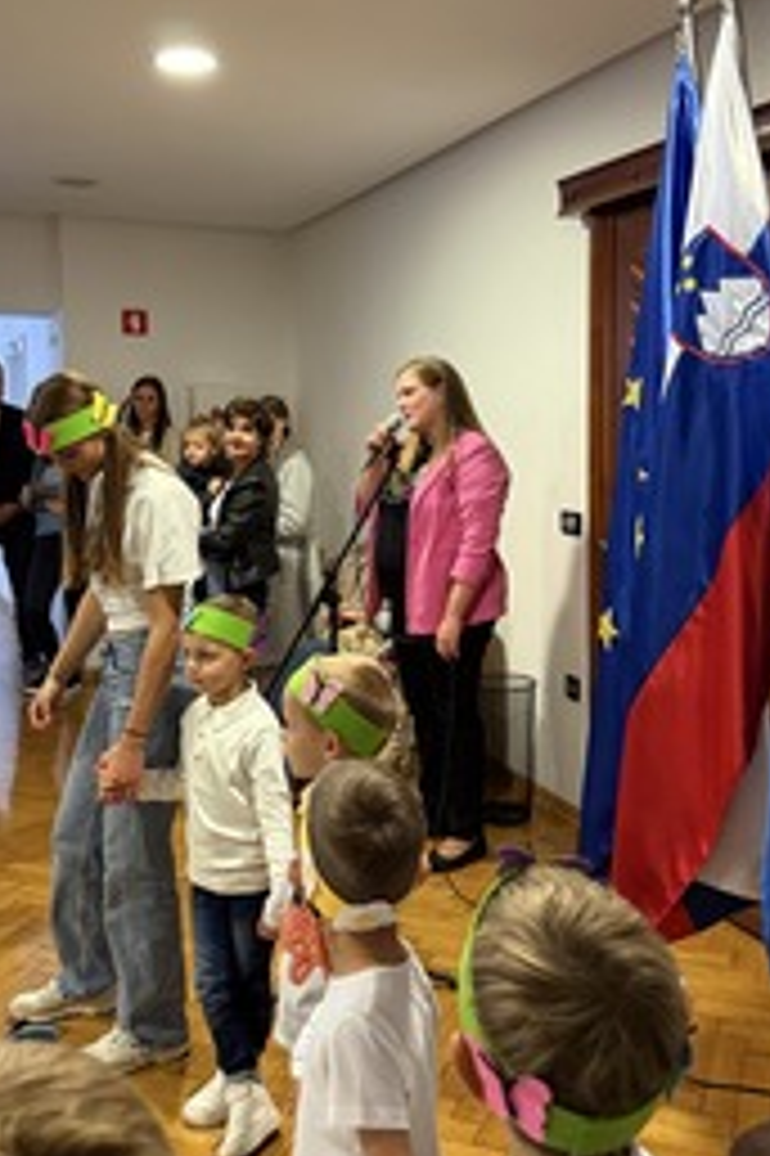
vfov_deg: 54.2
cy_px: 486
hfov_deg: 37.8
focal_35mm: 35
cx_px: 369
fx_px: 1124
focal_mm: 6.76
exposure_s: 1/50
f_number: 1.78
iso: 400
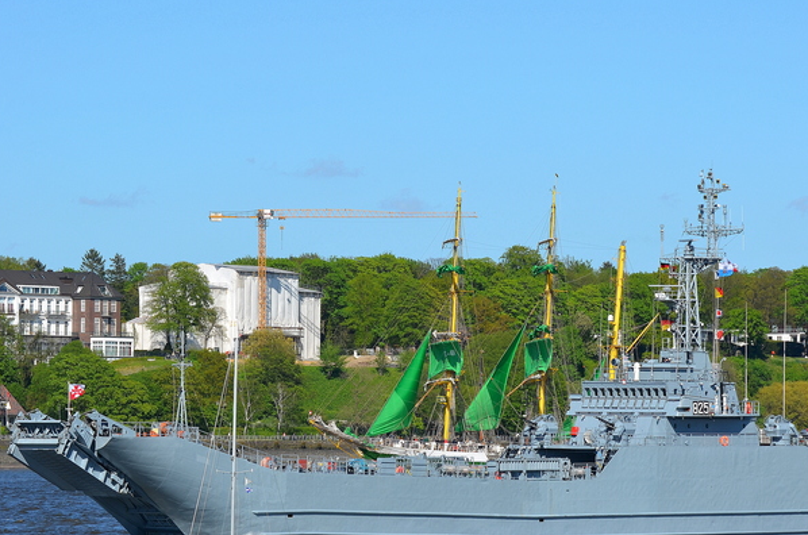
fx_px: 4270
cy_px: 308
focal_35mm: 191
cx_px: 520
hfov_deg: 10.8
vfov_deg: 7.2
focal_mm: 95
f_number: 9
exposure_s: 1/320
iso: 100
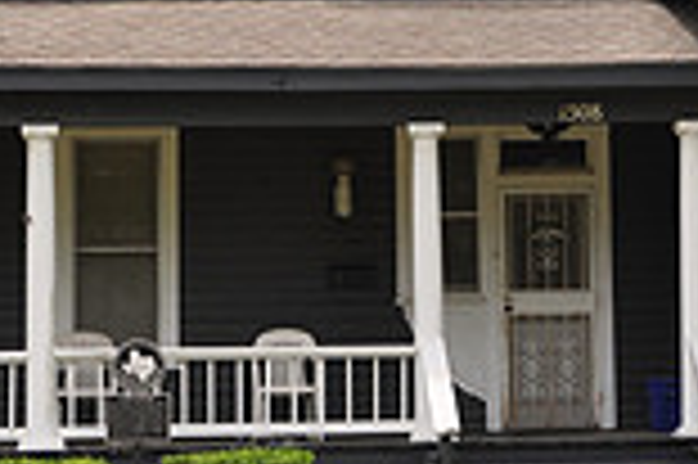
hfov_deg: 13.1
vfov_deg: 8.7
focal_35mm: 157
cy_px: -38
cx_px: 495
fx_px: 3041
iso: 200
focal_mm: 28
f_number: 7.1
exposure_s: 1/200
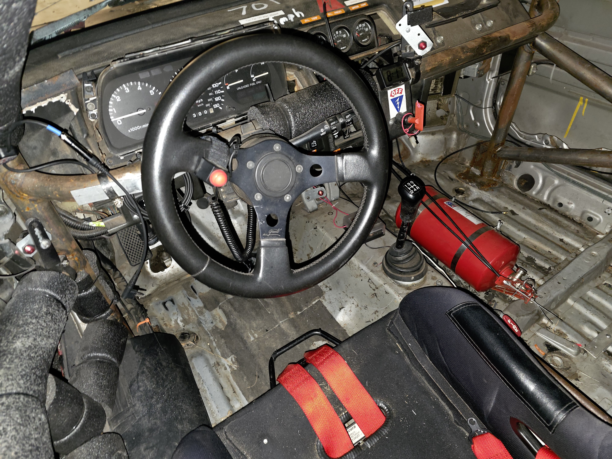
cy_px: 230
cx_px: 306
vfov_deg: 58.9
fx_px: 407
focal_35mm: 23
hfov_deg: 73.9
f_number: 1.7
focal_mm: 6.3
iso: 160
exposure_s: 1/12
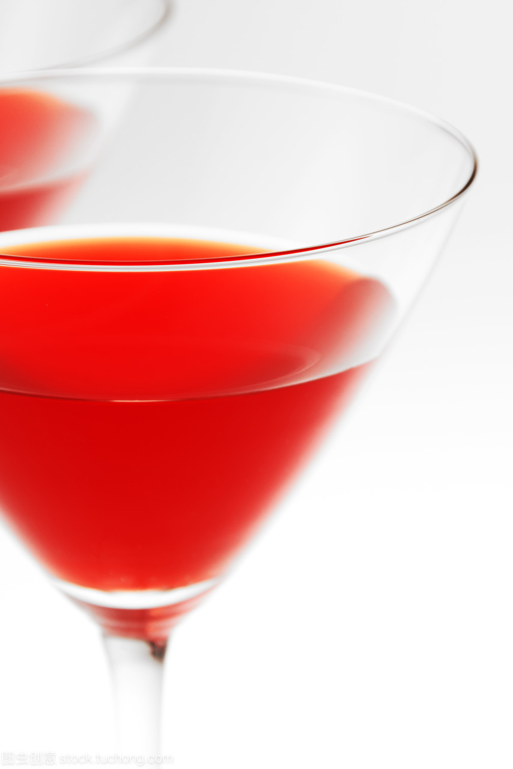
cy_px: 384
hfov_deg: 4.6
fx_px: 6409
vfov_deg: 6.9
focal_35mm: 300
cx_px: 256
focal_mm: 200
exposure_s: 1/25
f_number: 11
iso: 100
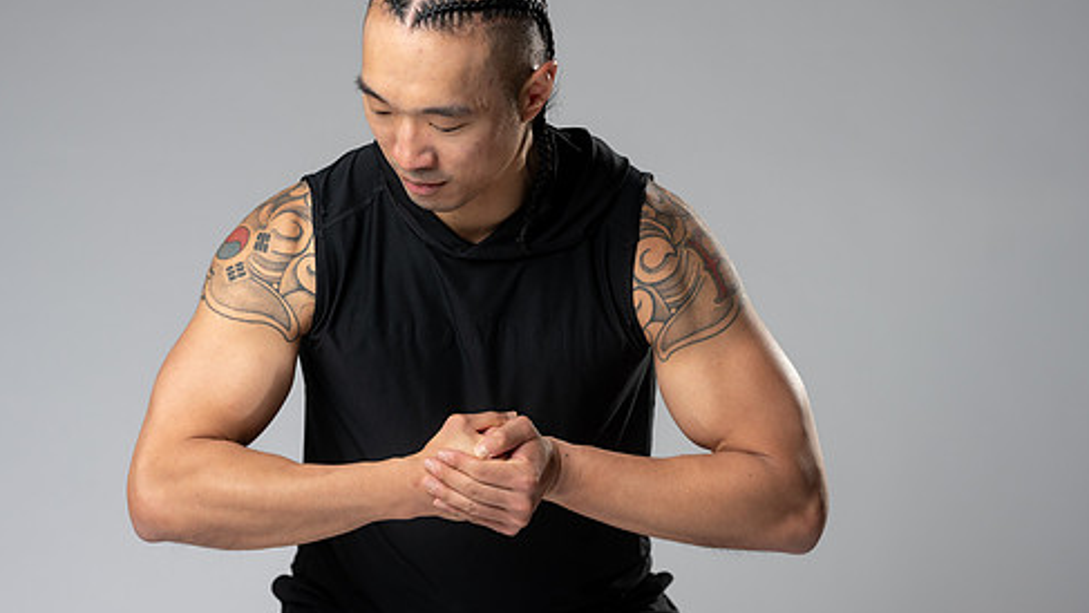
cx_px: 483
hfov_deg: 20.2
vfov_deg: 11.4
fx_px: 3061
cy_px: 299
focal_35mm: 106
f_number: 3.2
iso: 200
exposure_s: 1/160
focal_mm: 85
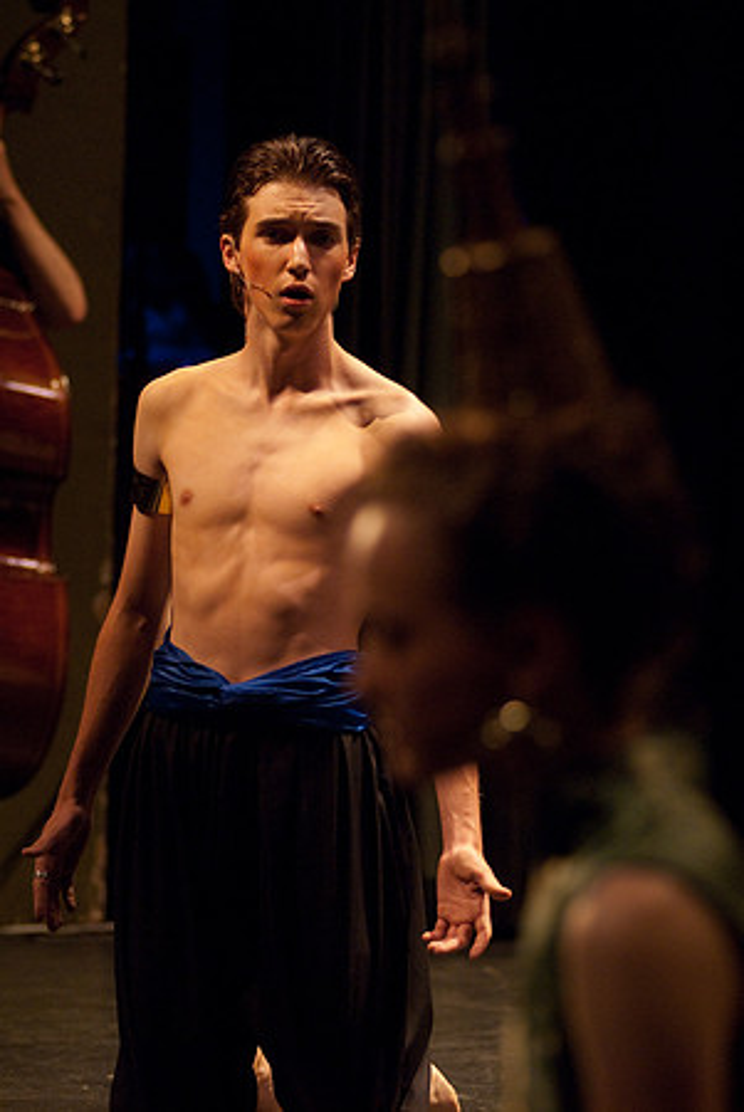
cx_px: 372
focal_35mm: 165
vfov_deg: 12.4
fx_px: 5103
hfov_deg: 8.3
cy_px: 556
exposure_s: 1/125
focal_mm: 110
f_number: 2.8
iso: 1000
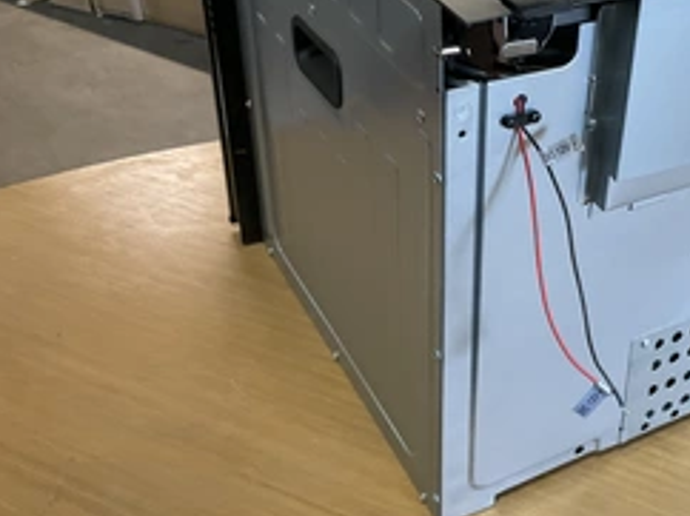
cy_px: 205
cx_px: 559
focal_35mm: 48
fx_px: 956
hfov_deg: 38.1
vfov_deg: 30.1
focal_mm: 3
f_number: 1.8
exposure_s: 1/60
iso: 160
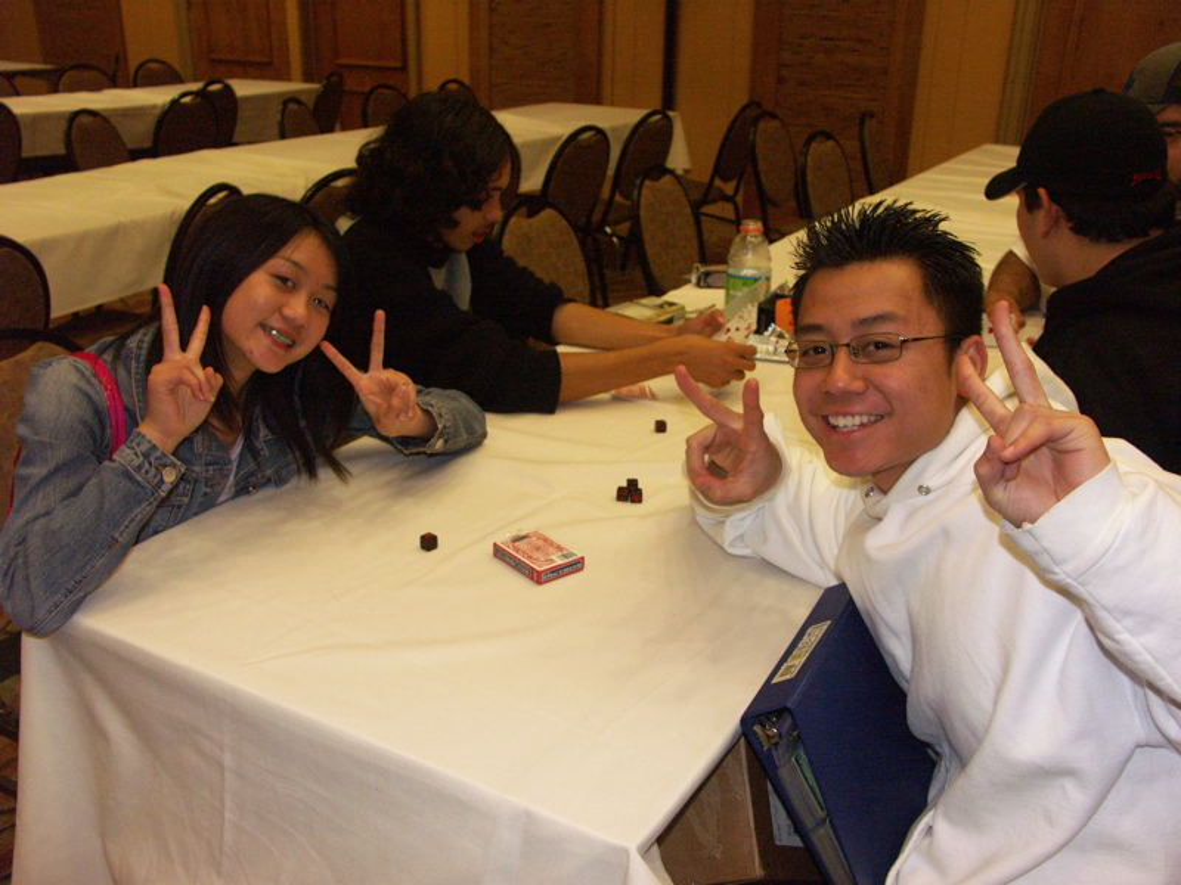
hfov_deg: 56.8
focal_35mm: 32
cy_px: 442
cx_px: 590
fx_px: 1092
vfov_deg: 44.2
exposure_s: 1/200
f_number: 2.8
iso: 400
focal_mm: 8.25
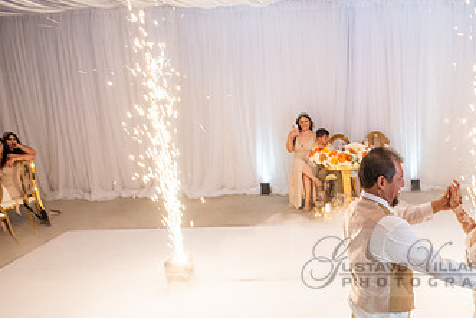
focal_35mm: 42
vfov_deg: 31.0
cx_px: 414
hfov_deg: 43.1
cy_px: 263
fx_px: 556
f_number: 5
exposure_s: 1/125
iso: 1000
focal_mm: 24
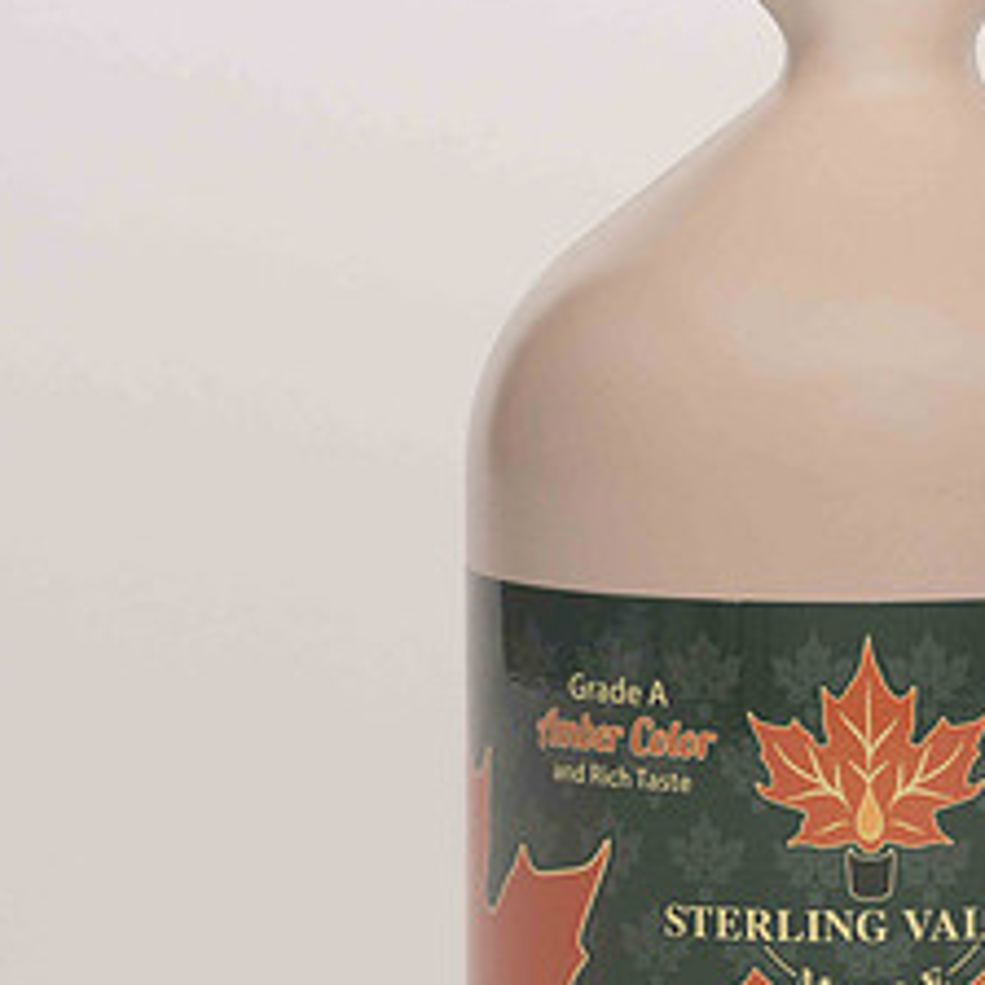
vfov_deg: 9.3
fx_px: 6052
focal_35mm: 188
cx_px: 937
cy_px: 578
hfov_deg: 9.3
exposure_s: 1/100
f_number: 13
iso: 400
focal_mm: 85
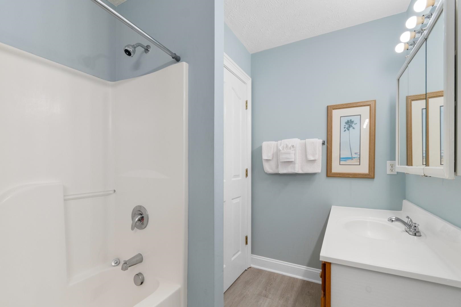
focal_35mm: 15
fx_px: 192
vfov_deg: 77.3
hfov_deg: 100.4
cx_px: 230
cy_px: 154
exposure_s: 1/30
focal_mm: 10
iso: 100
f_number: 4.5
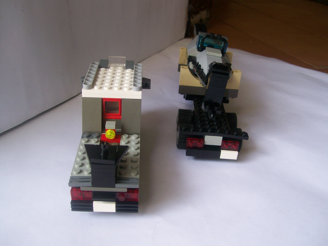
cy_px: 123
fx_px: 341
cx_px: 164
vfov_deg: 39.7
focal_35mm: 36
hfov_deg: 51.4
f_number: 2.7
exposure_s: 1/106
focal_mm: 6
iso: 80
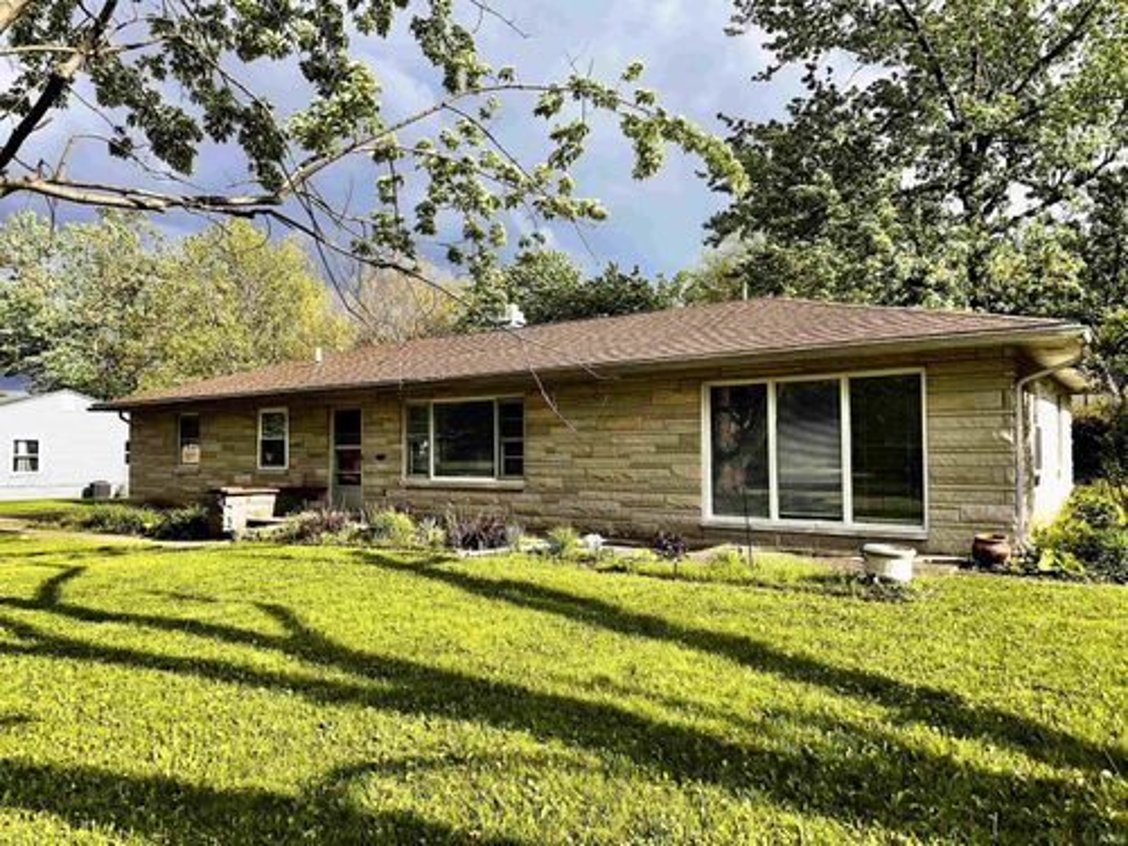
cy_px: 423
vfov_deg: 56.8
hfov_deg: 71.6
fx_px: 782
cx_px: 564
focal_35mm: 24
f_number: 1.78
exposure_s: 1/2410
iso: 64
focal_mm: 6.86
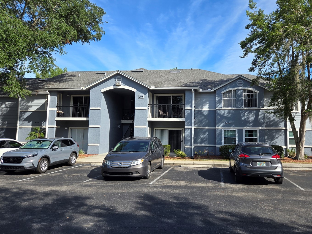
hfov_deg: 65.2
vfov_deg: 51.3
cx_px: 173
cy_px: 108
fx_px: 243
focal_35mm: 27
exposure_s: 1/1132
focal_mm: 5.4
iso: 25
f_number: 1.8
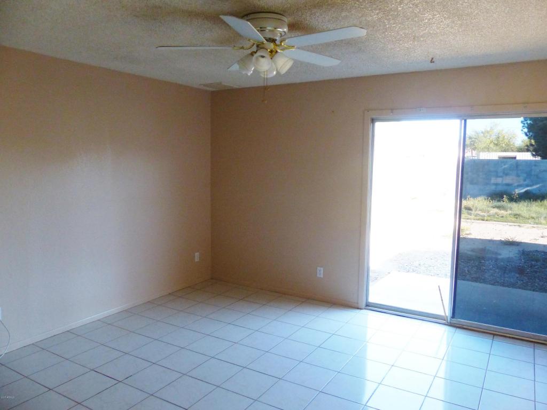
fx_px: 411
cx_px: 274
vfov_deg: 53.1
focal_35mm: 26
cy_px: 205
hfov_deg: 67.3
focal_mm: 4.5
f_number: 2.8
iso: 400
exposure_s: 1/125
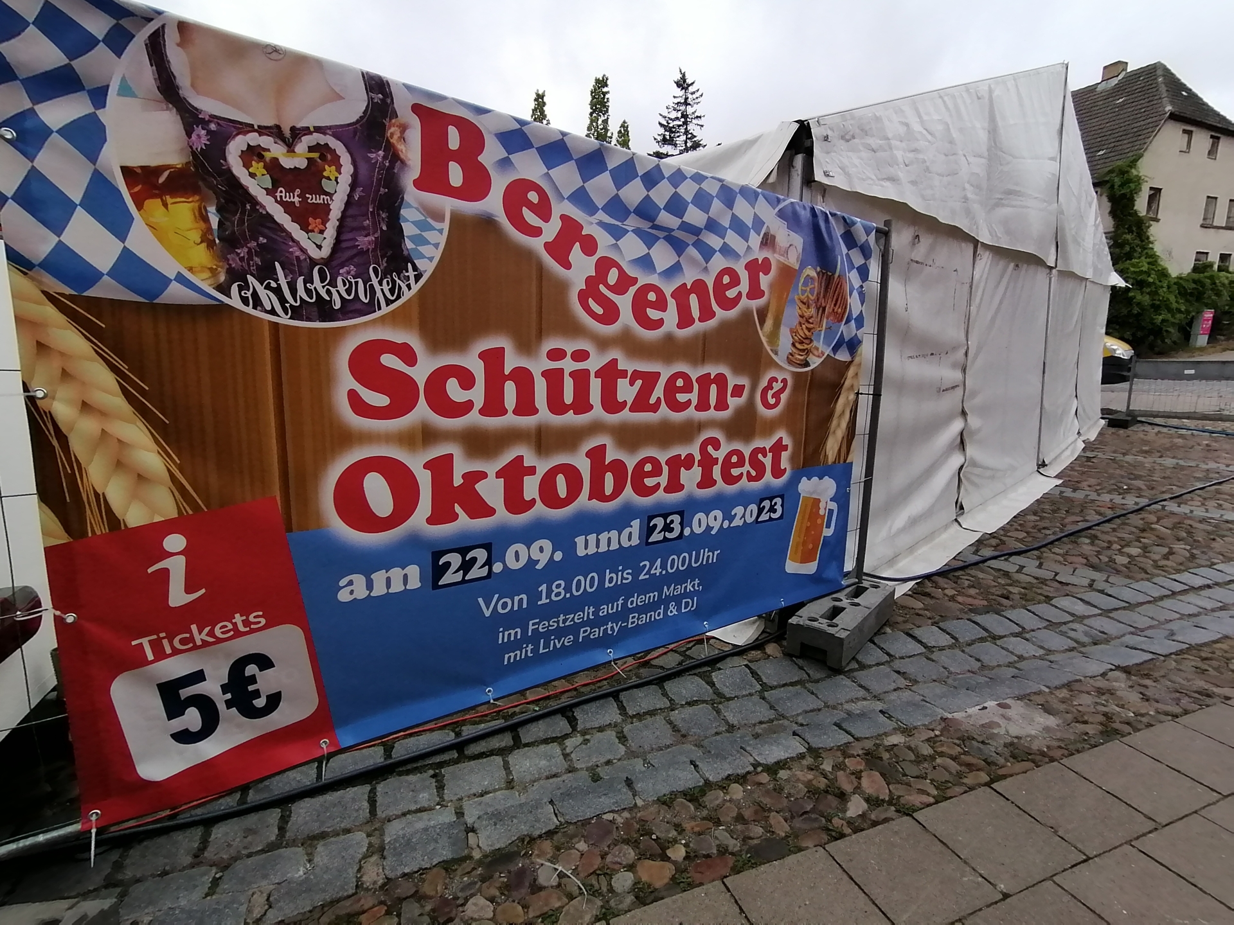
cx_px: 617
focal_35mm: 17
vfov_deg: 74.7
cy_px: 462
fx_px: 606
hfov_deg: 91.0
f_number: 2.4
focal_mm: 2.7
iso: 80
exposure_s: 1/900
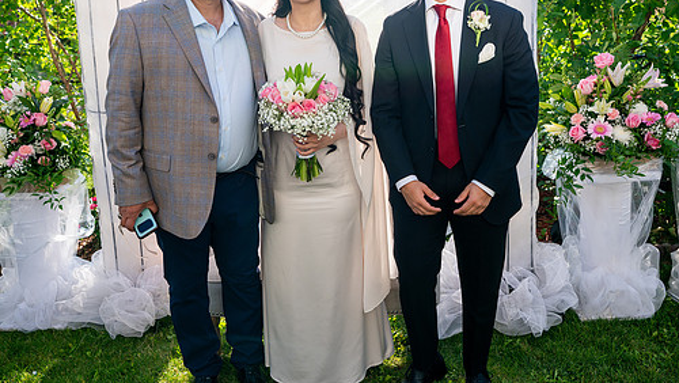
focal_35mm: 34
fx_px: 613
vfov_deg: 34.4
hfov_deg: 57.9
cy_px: 127
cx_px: 307
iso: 200
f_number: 3.5
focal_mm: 28
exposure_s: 1/640
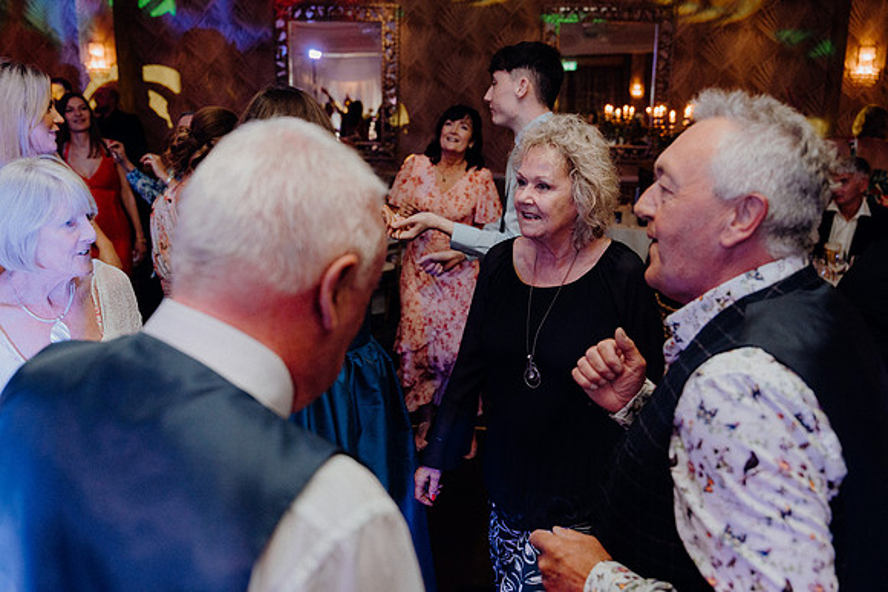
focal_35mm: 34
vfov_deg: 38.9
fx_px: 839
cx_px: 444
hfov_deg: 55.8
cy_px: 296
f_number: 3.5
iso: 2500
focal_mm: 34
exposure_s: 1/160
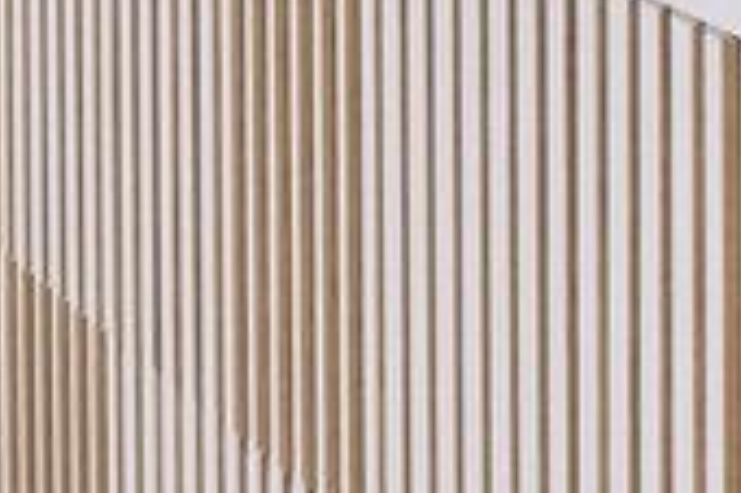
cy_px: -1027
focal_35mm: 205
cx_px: 1739
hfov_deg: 9.1
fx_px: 4215
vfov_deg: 6.1
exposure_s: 1/13
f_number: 11
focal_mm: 29
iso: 800
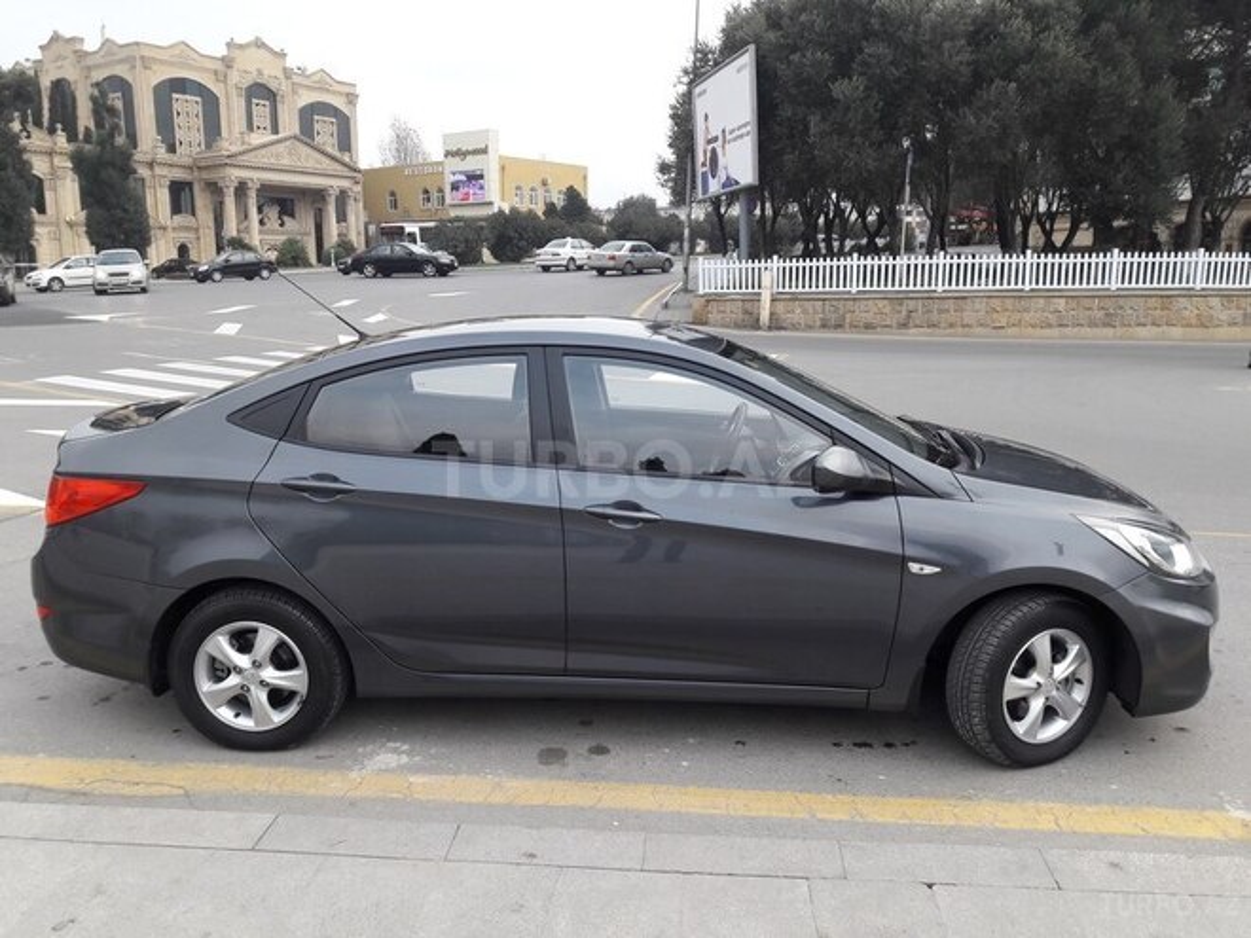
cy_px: 469
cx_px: 626
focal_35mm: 28
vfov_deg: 49.7
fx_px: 1012
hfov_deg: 63.4
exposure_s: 1/153
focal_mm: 3.7
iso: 40
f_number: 1.9
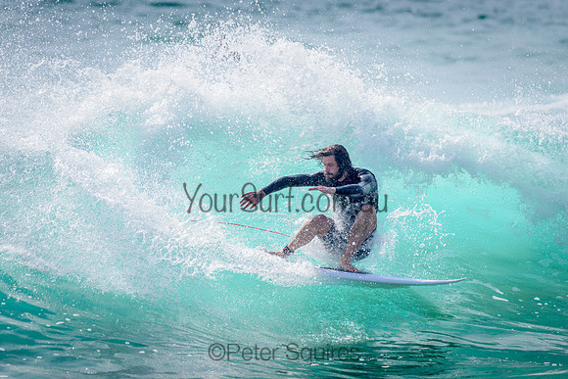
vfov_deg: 2.2
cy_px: 176
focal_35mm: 613
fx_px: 9673
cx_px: 305
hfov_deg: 3.4
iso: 125
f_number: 5.6
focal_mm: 500
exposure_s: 1/2000
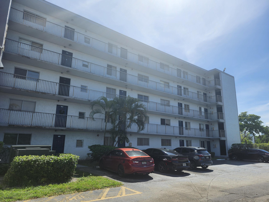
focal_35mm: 23
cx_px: 134
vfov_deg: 58.9
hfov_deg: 73.9
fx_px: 179
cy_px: 101
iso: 25
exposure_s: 1/2483
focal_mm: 5.54
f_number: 1.8
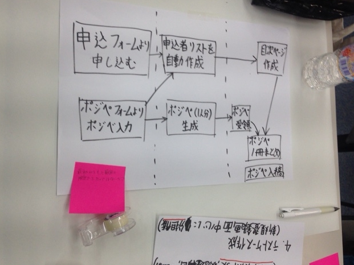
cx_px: 174
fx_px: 348
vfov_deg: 41.8
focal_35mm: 34
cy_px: 130
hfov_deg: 53.9
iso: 64
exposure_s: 1/120
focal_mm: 4.12
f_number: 2.4
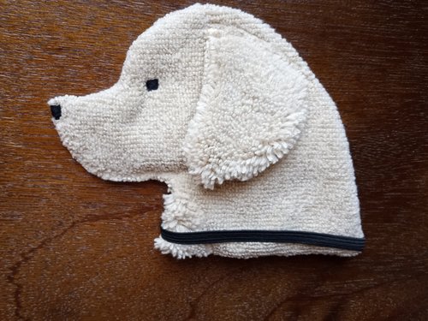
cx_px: 214
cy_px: 160
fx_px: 346
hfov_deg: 63.4
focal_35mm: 28
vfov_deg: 49.7
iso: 210
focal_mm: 3.71
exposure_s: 1/60
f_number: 2.2
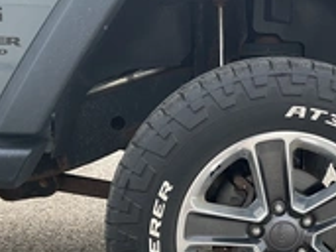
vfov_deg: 21.6
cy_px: 146
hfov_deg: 27.9
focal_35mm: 68
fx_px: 660
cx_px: 275
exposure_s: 1/299
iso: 25
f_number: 1.8
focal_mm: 3
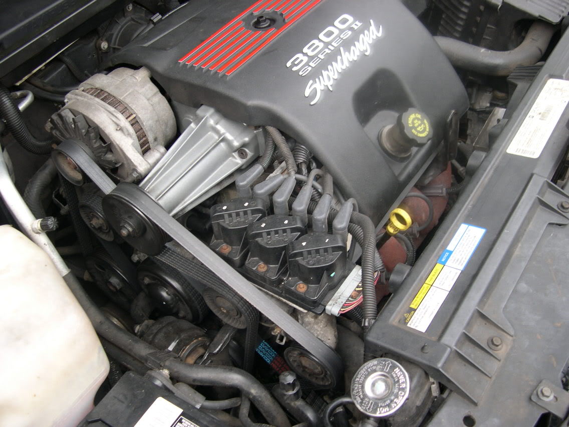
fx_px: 625
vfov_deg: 37.7
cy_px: 214
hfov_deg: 49.0
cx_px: 284
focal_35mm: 38
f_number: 2.8
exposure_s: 1/83.2
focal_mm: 8
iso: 100
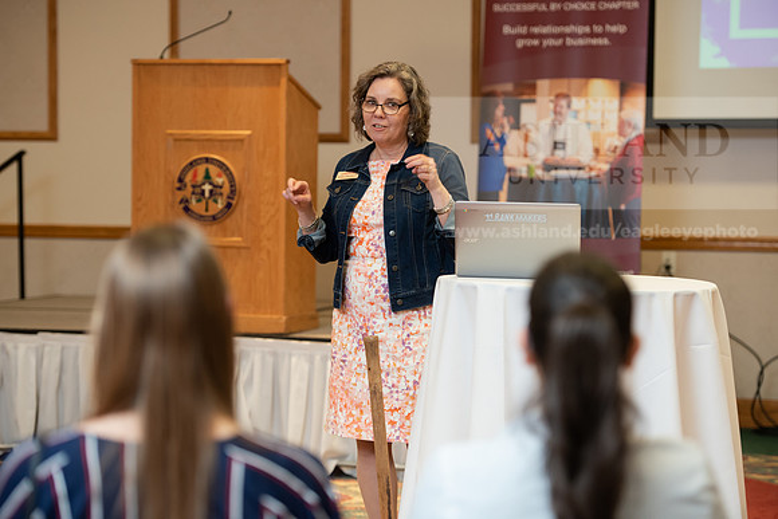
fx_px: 2270
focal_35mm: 105
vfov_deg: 13.0
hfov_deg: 19.5
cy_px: 260
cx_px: 389
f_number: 3.2
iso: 1600
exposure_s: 1/200
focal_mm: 105
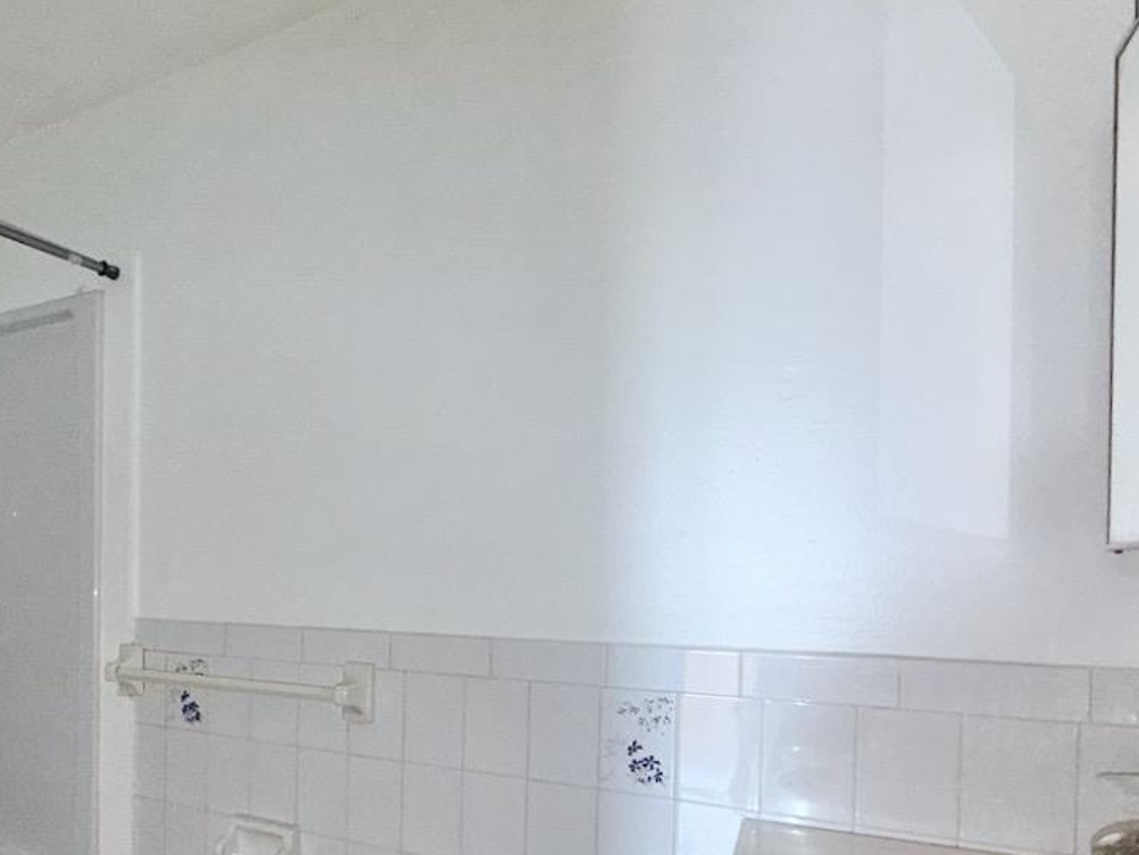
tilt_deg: -2.8
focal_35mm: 25
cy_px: 631
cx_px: 232
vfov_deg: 52.7
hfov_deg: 63.5
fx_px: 823
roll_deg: -0.1
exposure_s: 1/60
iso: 80
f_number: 2.2
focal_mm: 2.22
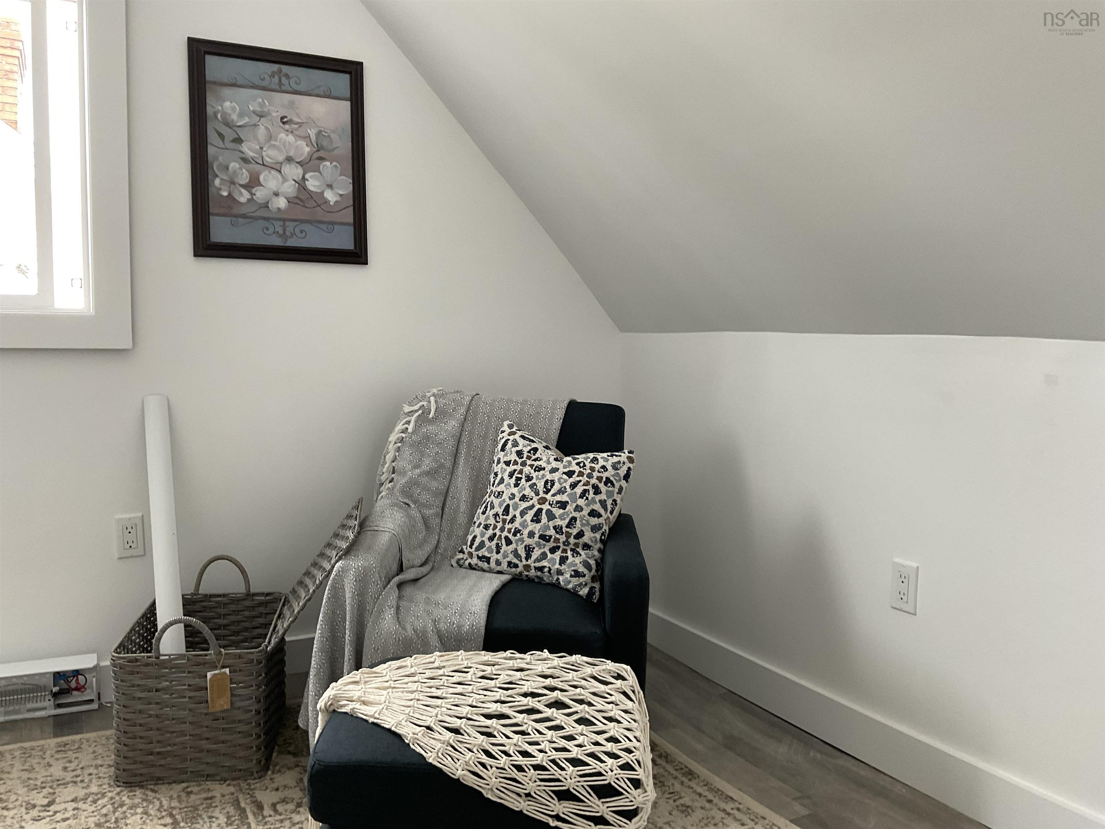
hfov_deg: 61.7
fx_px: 926
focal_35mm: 29
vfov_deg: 48.2
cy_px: 414
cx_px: 552
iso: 64
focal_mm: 3
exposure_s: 1/99
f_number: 1.8
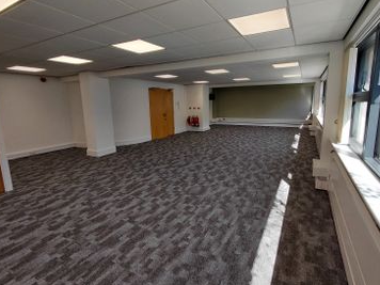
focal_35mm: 18
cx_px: 201
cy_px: 132
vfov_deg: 71.5
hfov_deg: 87.7
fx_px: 198
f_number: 2.2
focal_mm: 1.64
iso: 40
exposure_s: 1/225
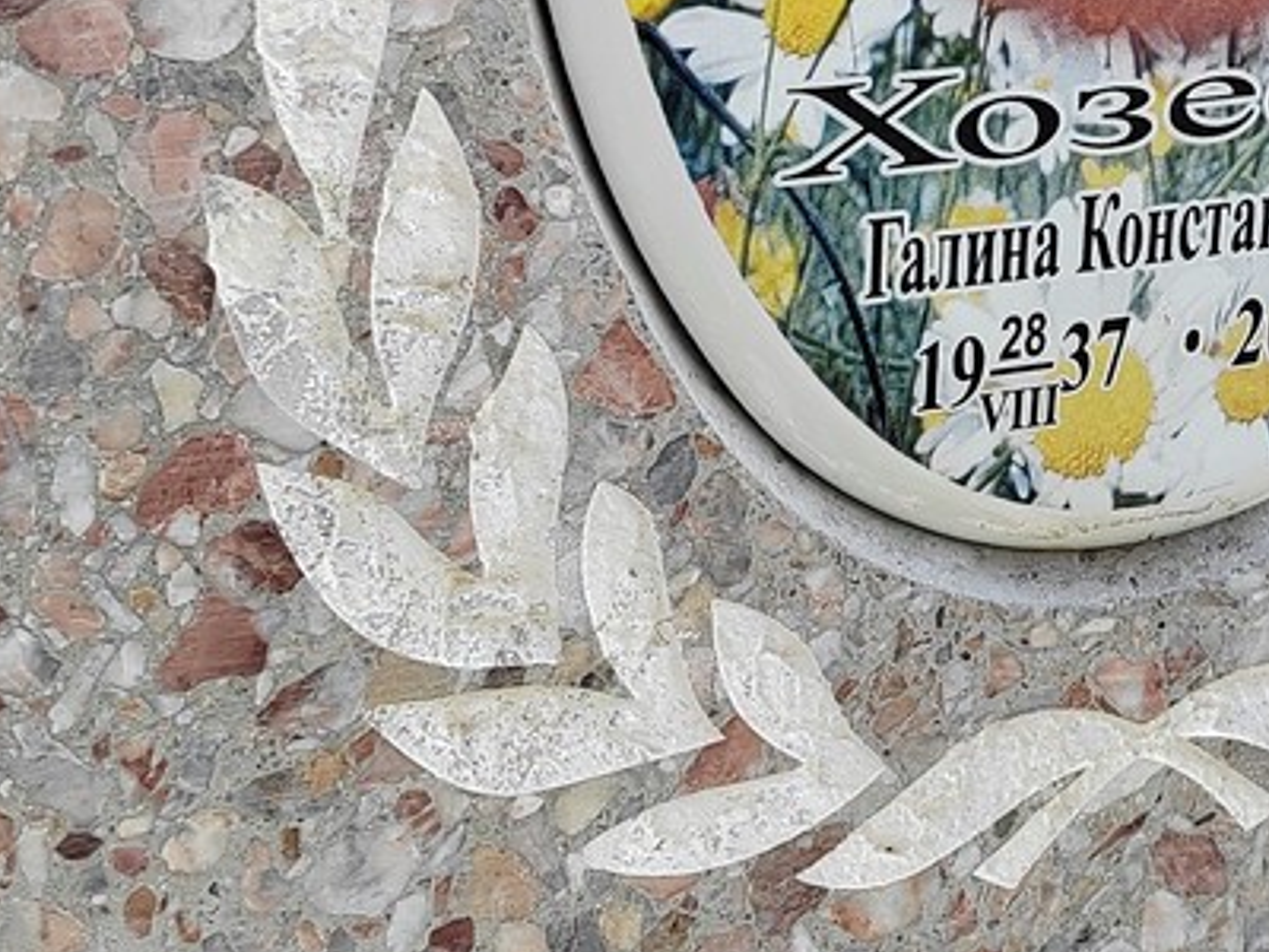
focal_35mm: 96
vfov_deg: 15.4
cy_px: 330
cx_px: 1183
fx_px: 3519
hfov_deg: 20.0
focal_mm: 5.52
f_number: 1.9
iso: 125
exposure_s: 1/560
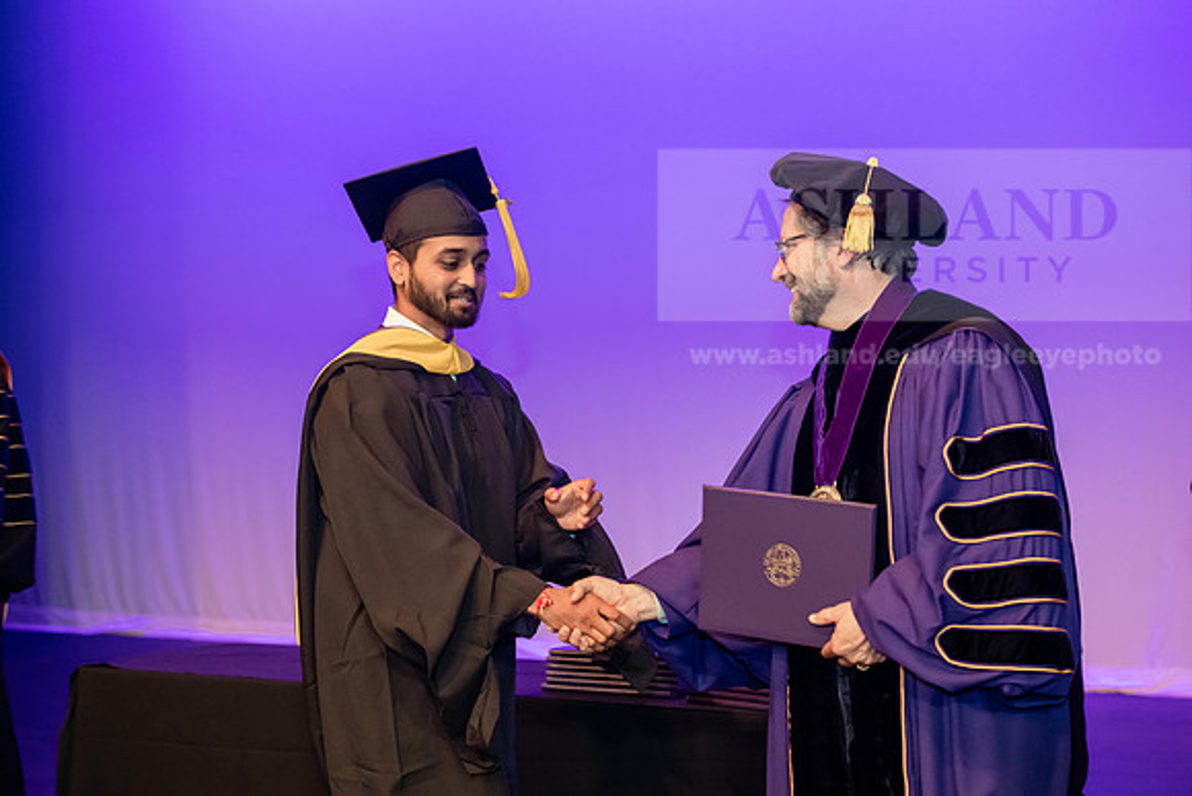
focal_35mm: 70
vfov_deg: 19.5
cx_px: 596
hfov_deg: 28.8
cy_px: 398
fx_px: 2318
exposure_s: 1/200
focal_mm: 70
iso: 3200
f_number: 4
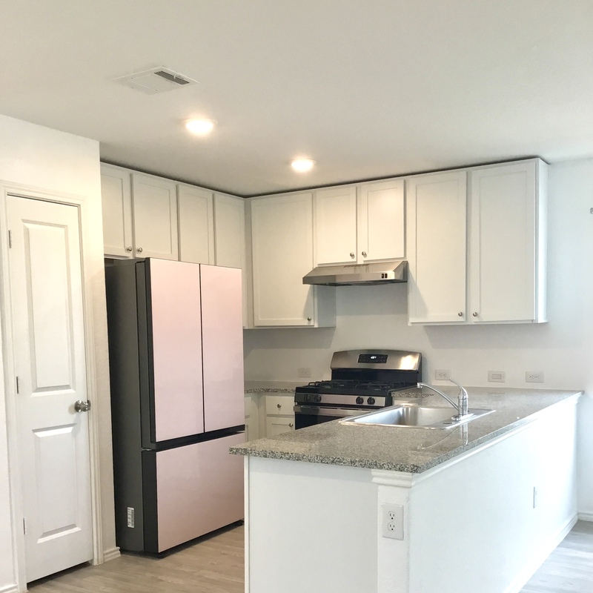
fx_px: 717
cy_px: 388
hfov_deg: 44.9
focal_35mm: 37
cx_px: 294
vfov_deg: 44.4
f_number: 2.4
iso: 50
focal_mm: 3.3
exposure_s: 1/30
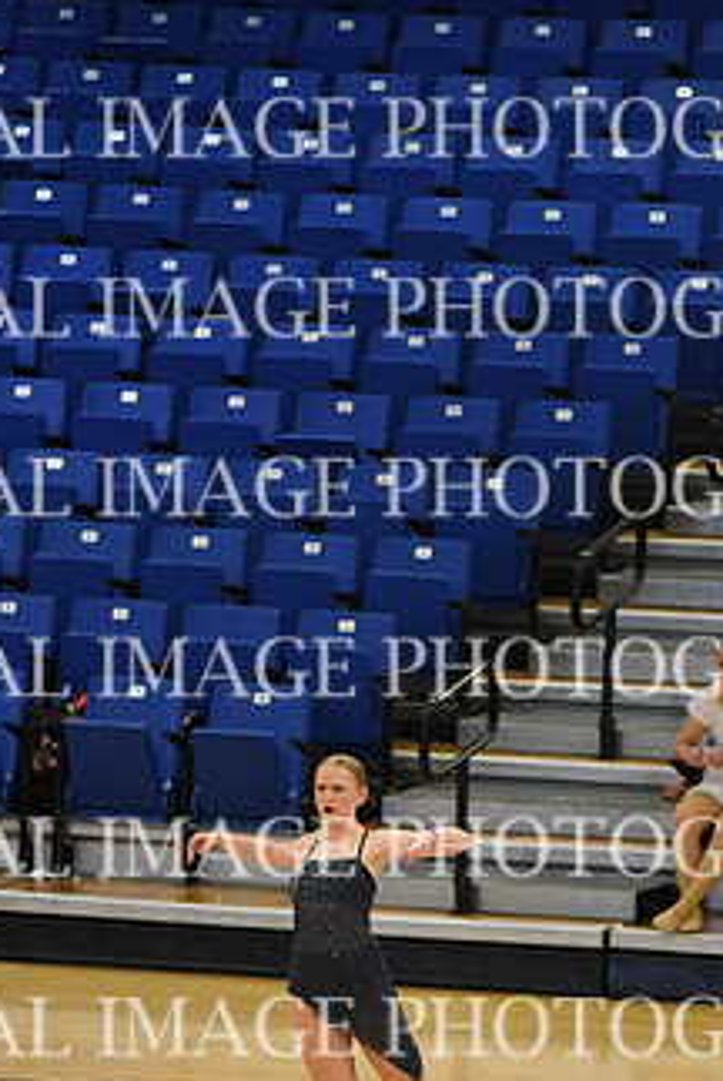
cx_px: 360
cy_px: 937
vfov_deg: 5.7
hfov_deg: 3.8
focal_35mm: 359
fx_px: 10791
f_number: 2.8
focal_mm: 200
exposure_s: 1/1000
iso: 8000
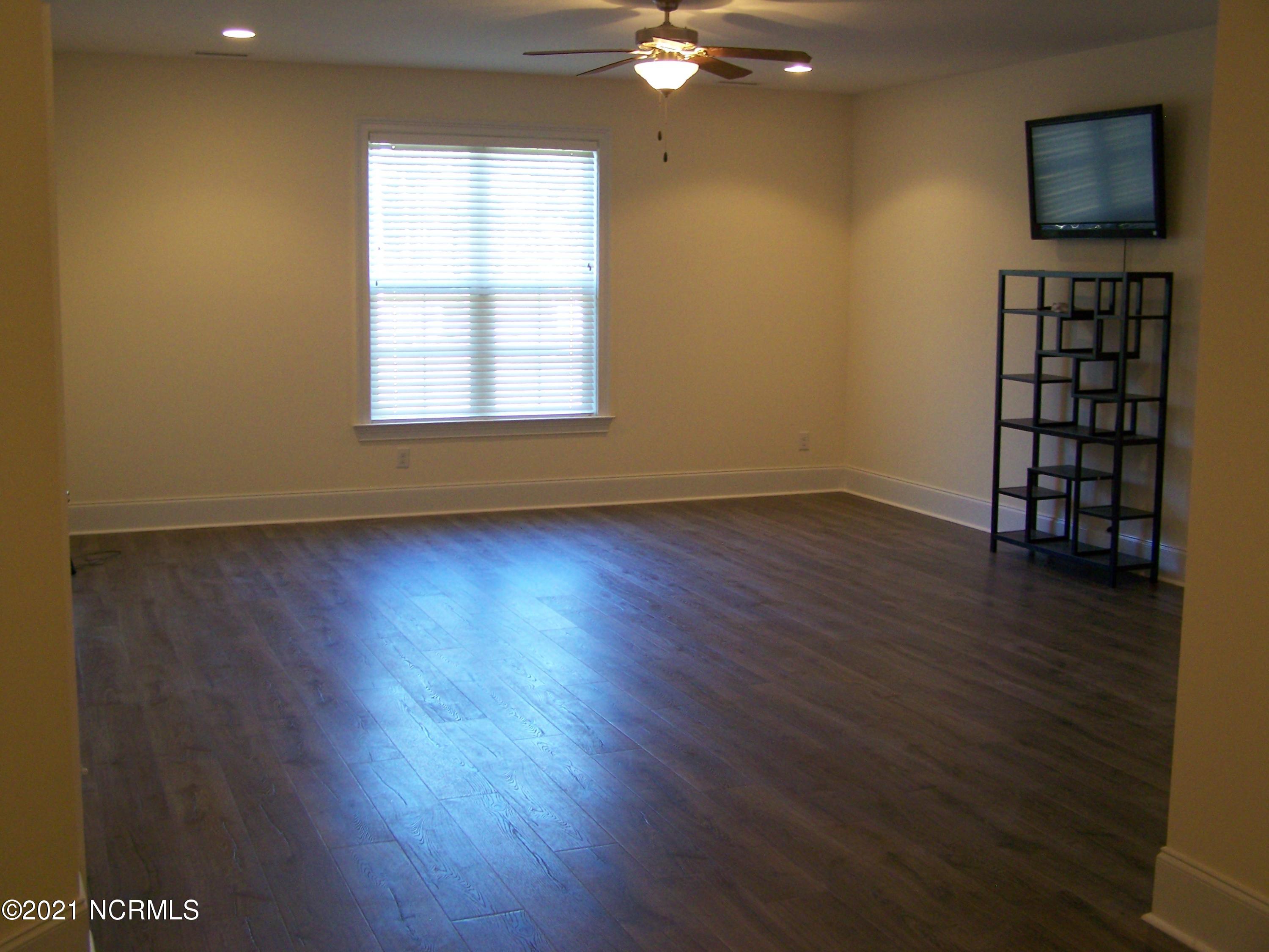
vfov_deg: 37.7
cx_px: 634
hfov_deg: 49.0
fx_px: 1393
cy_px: 476
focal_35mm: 38
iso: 160
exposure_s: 1/20
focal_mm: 6.3
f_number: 2.8
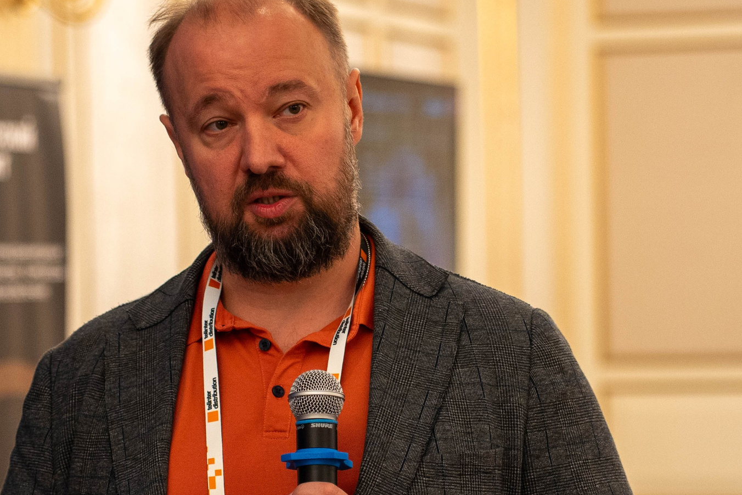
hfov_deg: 9.7
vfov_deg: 6.5
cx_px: 360
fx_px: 4370
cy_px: 375
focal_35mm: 212
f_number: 2.8
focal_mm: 75
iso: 640
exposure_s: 1/200
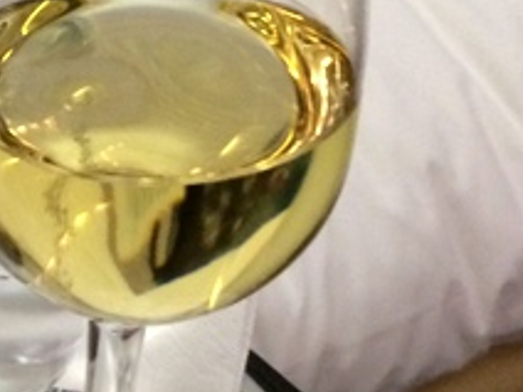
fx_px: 1496
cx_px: -126
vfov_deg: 14.9
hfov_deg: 18.6
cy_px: 203
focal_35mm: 99
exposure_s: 1/30
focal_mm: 4.12
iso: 320
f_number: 2.2
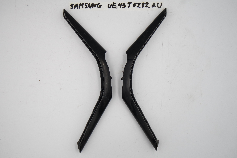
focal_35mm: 48
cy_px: 79
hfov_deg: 41.1
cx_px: 118
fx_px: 316
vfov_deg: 28.1
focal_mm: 18
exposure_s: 1/125
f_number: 4.5
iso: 160
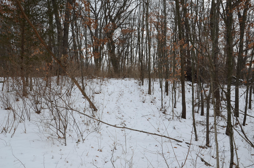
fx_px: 253
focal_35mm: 36
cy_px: 84
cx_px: 127
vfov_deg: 36.7
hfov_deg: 53.2
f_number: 8
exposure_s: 1/250
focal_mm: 24
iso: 100
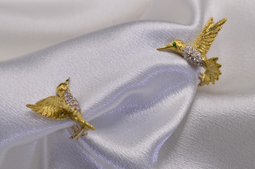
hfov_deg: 13.1
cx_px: 128
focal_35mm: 158
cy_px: 84
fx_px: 1113
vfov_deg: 8.7
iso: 100
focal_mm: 105
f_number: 18
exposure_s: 1/30
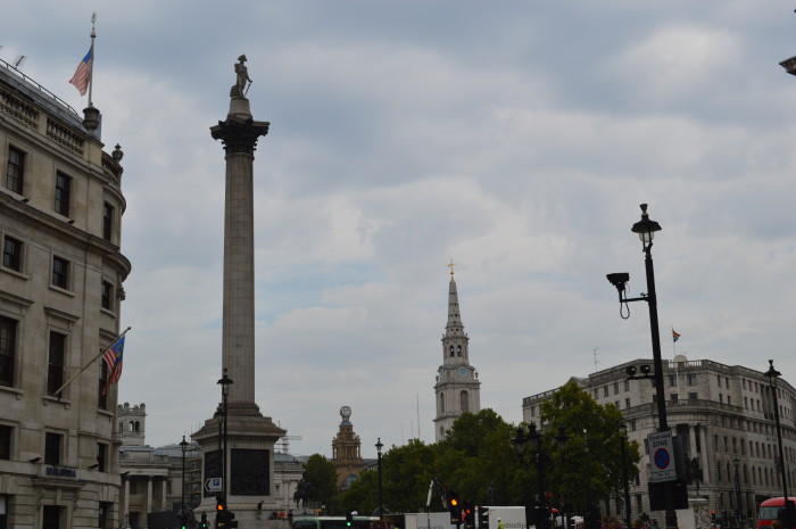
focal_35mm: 51
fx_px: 1126
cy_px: 264
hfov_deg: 38.9
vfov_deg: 26.4
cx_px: 398
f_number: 8
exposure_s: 1/250
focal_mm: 34
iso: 100
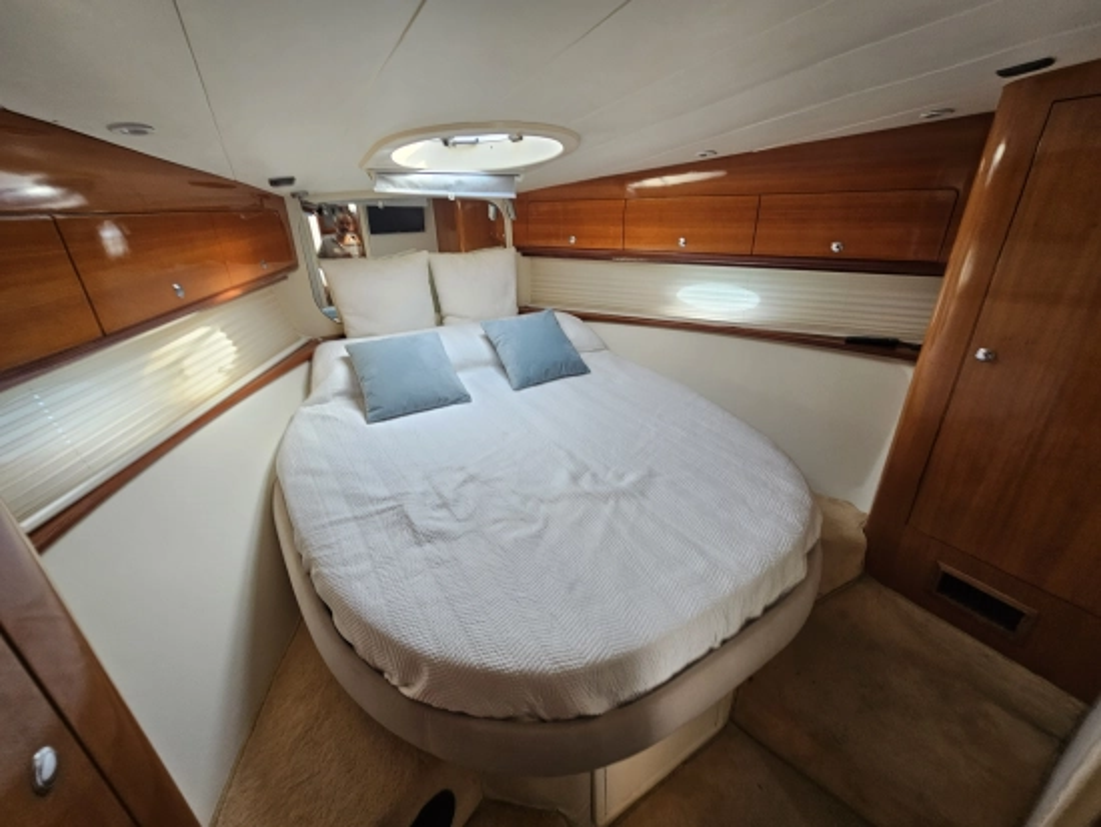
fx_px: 414
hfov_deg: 106.2
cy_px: 414
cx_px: 550
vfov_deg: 90.0
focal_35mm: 13
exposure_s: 1/60
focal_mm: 2.2
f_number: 2.2
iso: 100
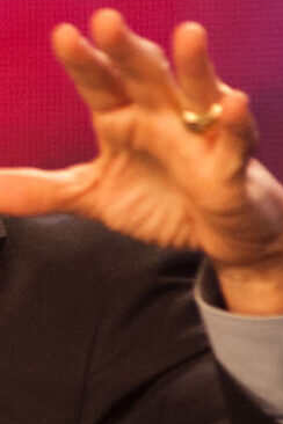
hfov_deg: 1.1
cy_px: 33
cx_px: -919
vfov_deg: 1.6
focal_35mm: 1294
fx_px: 15257
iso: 1600
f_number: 3.5
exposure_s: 1/250
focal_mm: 185
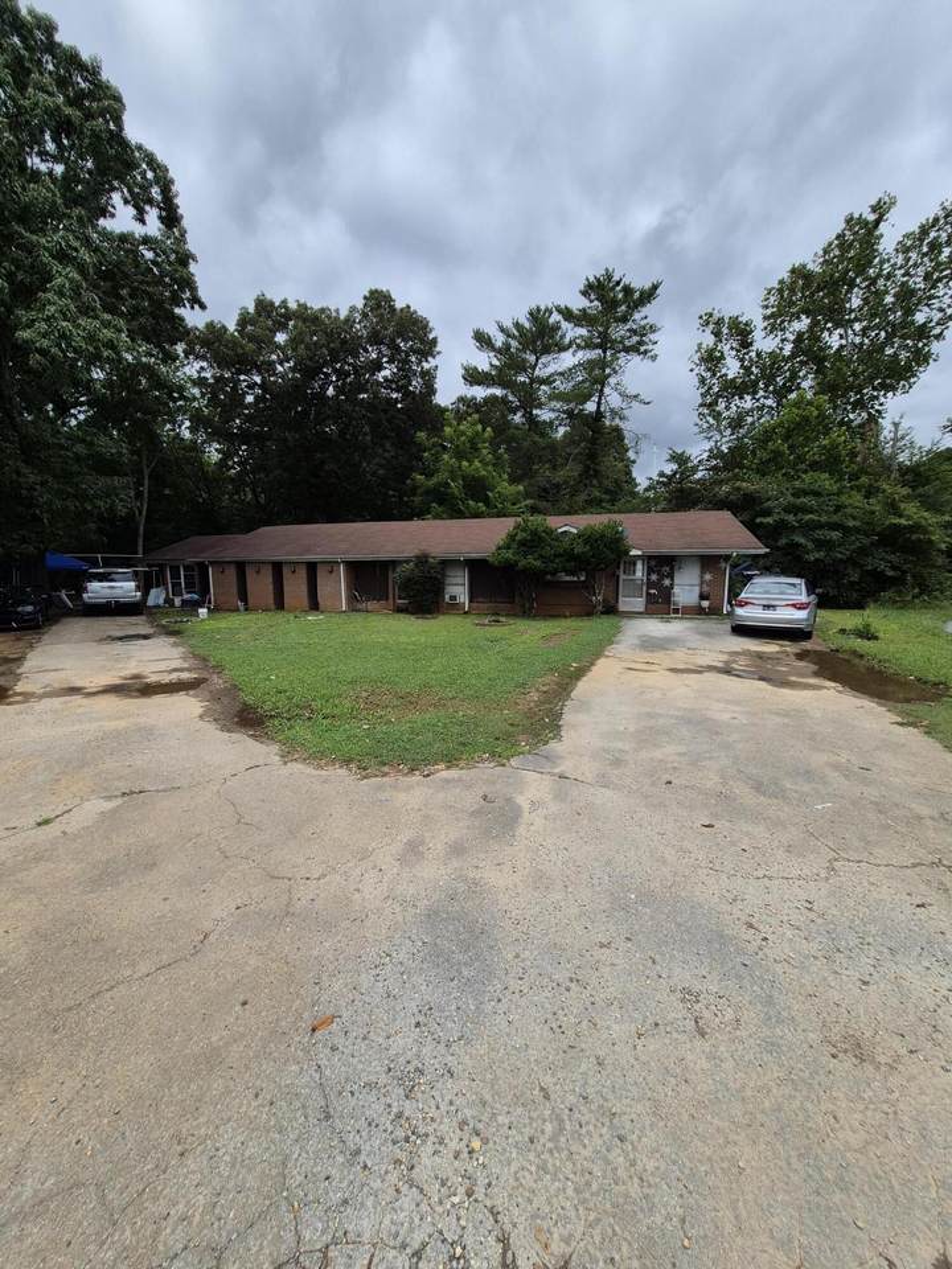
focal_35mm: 13
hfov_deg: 89.9
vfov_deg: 106.2
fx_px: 477
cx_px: 476
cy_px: 634
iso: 50
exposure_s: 1/3416
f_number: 2.2
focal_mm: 1.74
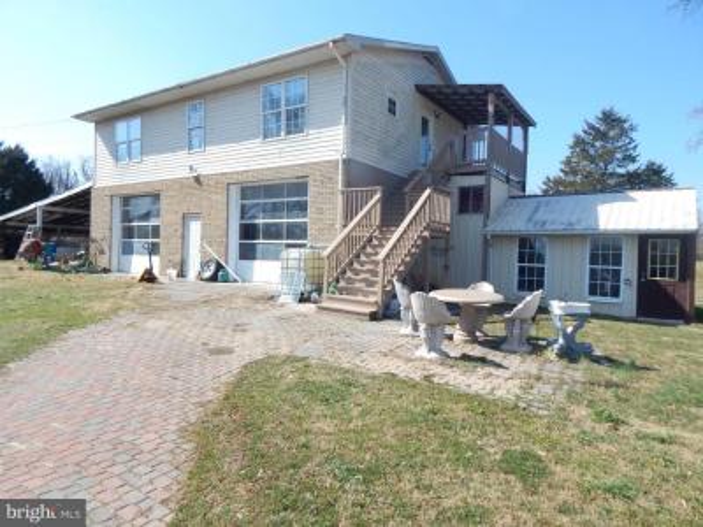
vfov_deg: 61.1
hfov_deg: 76.4
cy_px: 264
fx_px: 447
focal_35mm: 22
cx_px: 352
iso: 125
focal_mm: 4
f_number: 3
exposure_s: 1/1250
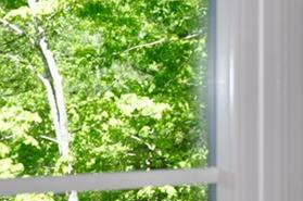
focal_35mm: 99
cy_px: 90
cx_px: 364
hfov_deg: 19.4
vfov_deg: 13.8
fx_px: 832
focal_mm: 18
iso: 200
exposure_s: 1/200
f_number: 5
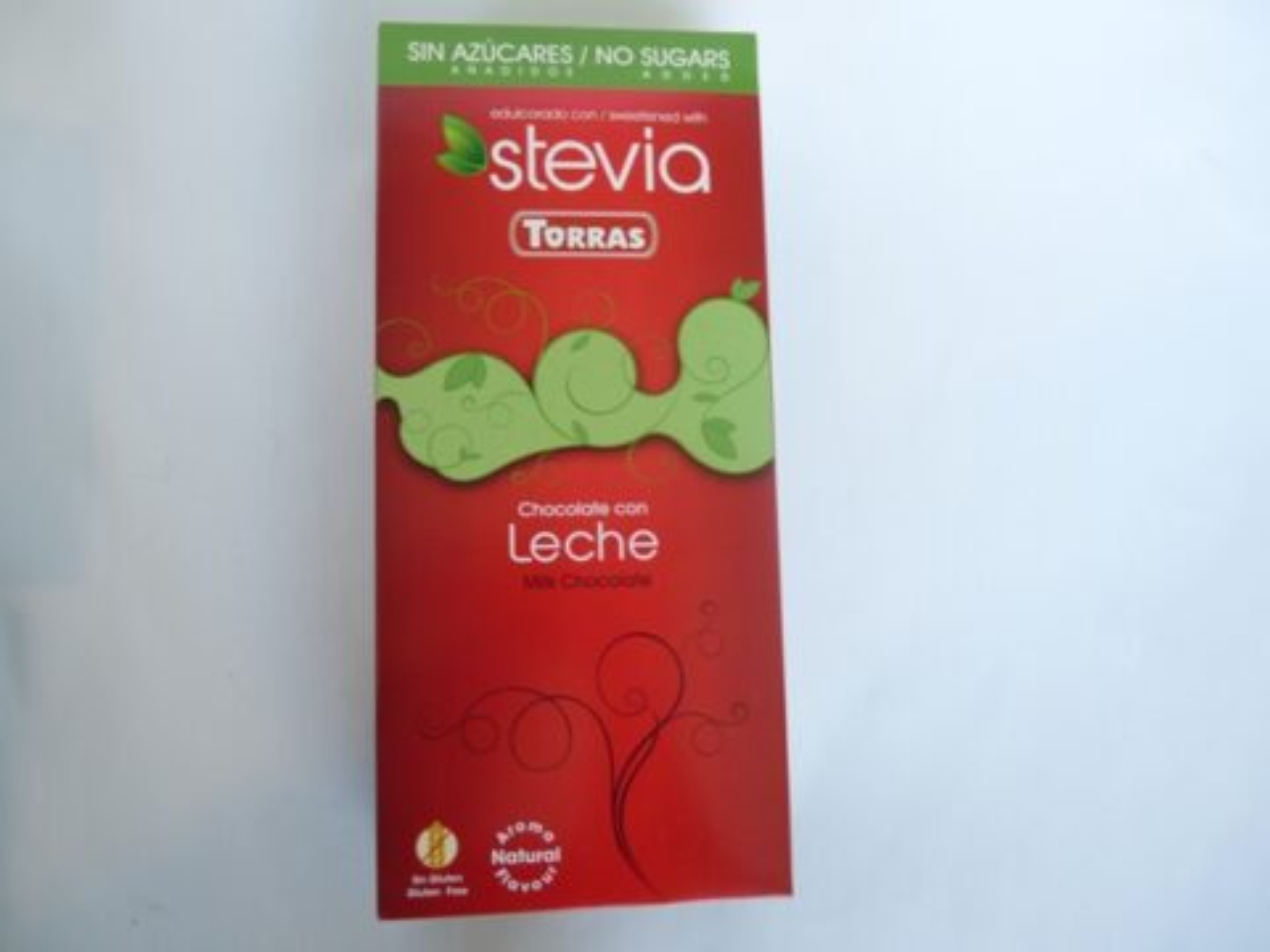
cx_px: 635
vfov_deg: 51.4
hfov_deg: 65.3
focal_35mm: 27
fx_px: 991
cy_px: 476
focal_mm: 4.8
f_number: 2.8
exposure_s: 1/40
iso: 100
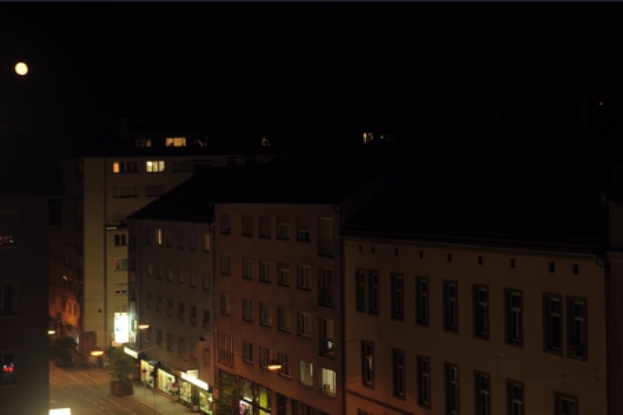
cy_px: 208
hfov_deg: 30.5
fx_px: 1141
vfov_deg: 20.6
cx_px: 312
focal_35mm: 66
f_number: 9
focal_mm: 44
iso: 200
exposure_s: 1.6
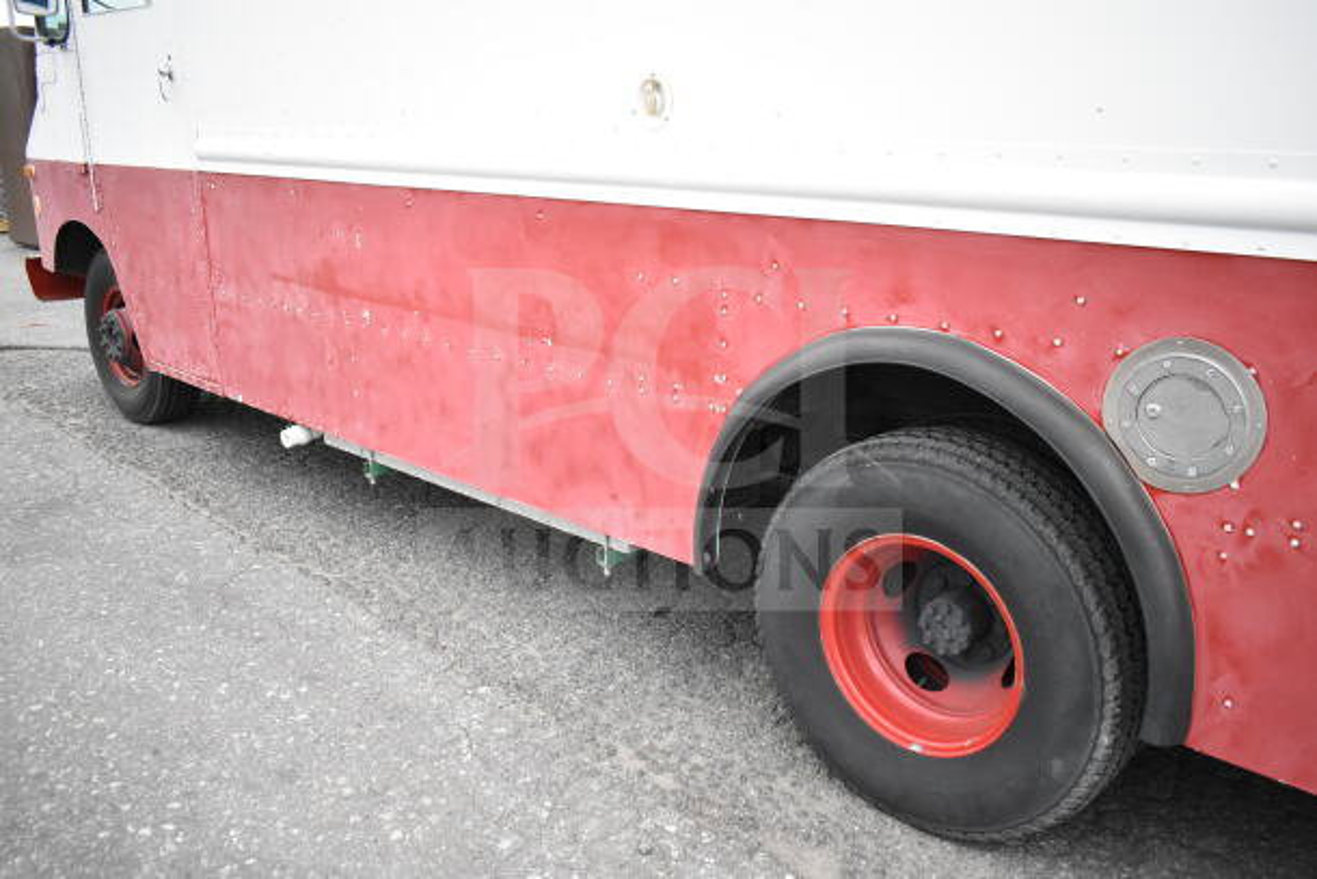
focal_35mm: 30
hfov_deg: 61.9
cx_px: 658
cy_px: 440
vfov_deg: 43.6
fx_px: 1098
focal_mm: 20
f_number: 3.8
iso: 2800
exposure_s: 1/4000
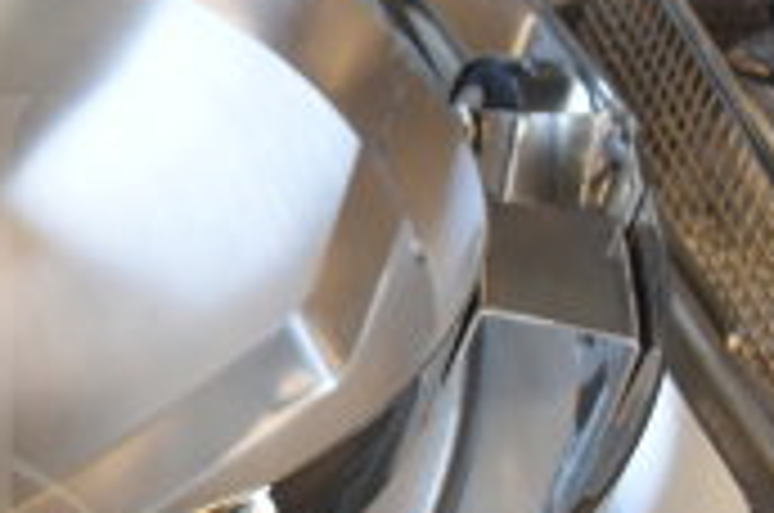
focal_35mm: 96
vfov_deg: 14.1
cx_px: -378
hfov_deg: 18.8
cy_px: 452
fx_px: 2060
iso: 500
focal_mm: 18
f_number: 3.5
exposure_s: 1/30
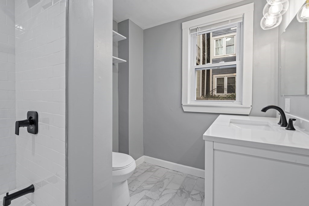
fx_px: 137
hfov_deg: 96.7
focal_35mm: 16
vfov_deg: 73.8
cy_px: 103
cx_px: 154
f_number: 11
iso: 320
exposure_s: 1/1.25
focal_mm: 16
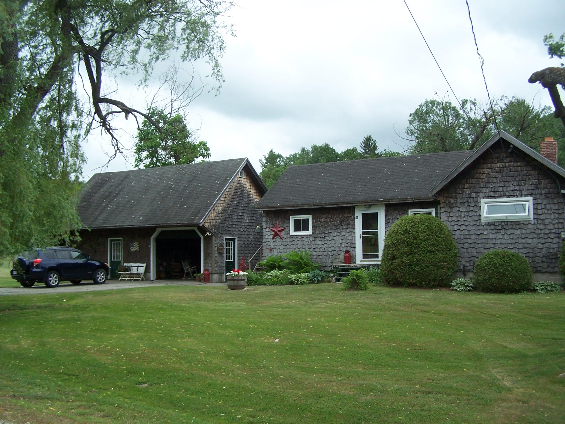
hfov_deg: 49.0
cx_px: 282
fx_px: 620
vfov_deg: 37.7
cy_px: 212
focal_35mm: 38
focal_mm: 6.3
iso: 80
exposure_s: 1/750
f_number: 2.8
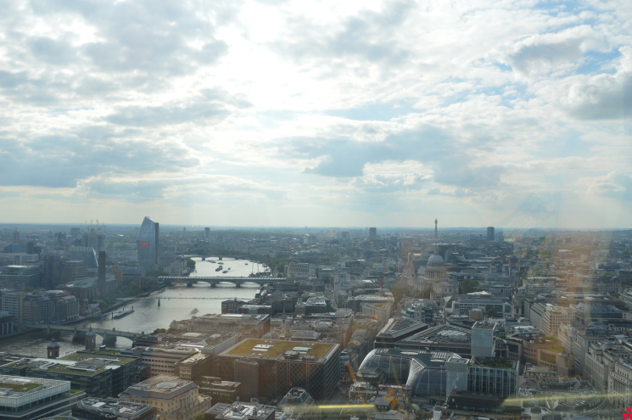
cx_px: 329
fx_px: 509
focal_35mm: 29
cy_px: 204
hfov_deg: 63.7
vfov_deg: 44.9
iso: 100
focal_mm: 18
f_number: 7.1
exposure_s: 1/200
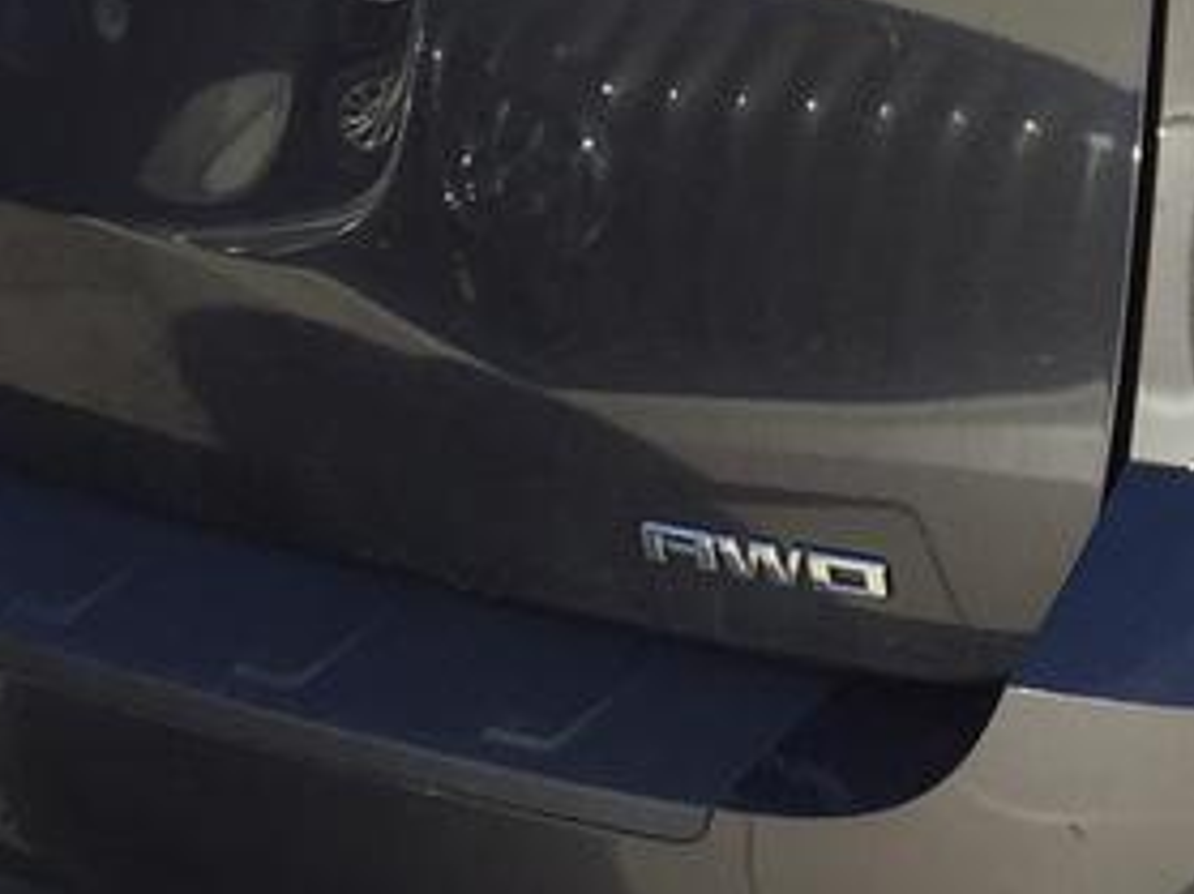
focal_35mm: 133
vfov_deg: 10.8
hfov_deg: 14.1
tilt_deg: -16.6
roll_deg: +1.7
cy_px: -368
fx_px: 4586
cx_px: 1639
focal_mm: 4.15
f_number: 2.2
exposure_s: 1/775
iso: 32
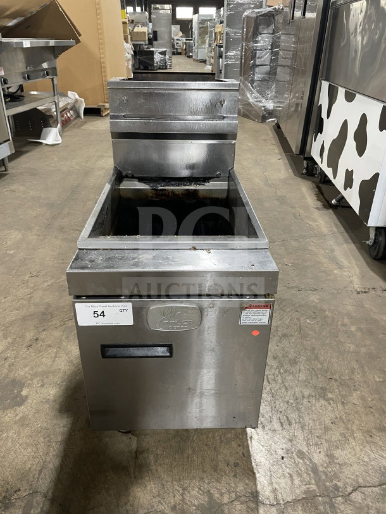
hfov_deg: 53.1
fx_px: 386
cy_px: 257
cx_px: 193
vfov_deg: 67.3
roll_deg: -0.7
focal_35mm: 26
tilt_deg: -27.7
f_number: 1.6
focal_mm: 4.2
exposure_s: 1/60
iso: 250
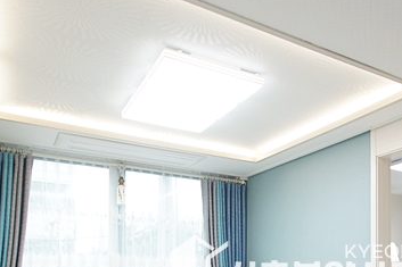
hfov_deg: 52.9
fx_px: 379
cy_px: 259
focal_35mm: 34
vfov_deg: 35.6
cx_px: 310
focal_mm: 10
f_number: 4
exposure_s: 1/100
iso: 800
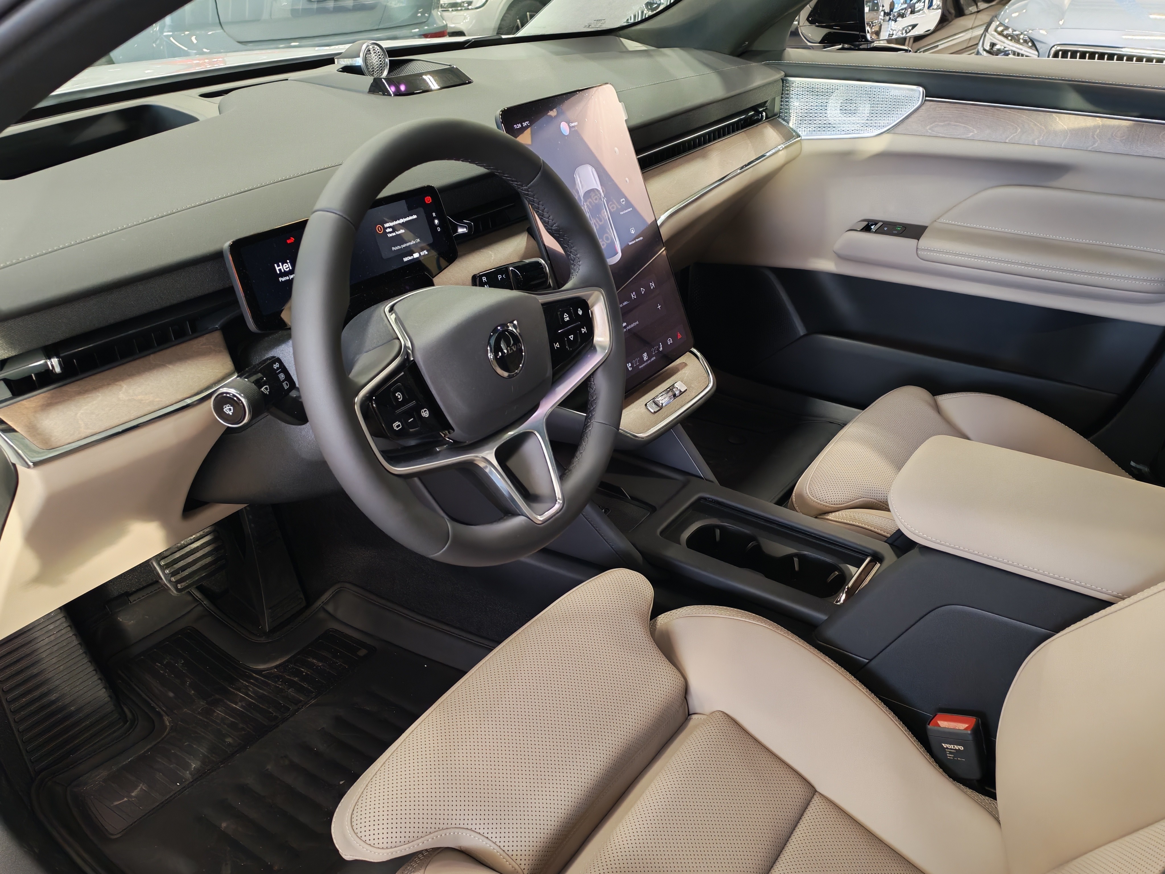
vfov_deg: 45.4
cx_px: 582
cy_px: 437
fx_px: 1043
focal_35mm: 31
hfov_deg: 58.4
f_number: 1.9
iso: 912
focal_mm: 6.12
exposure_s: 1/50
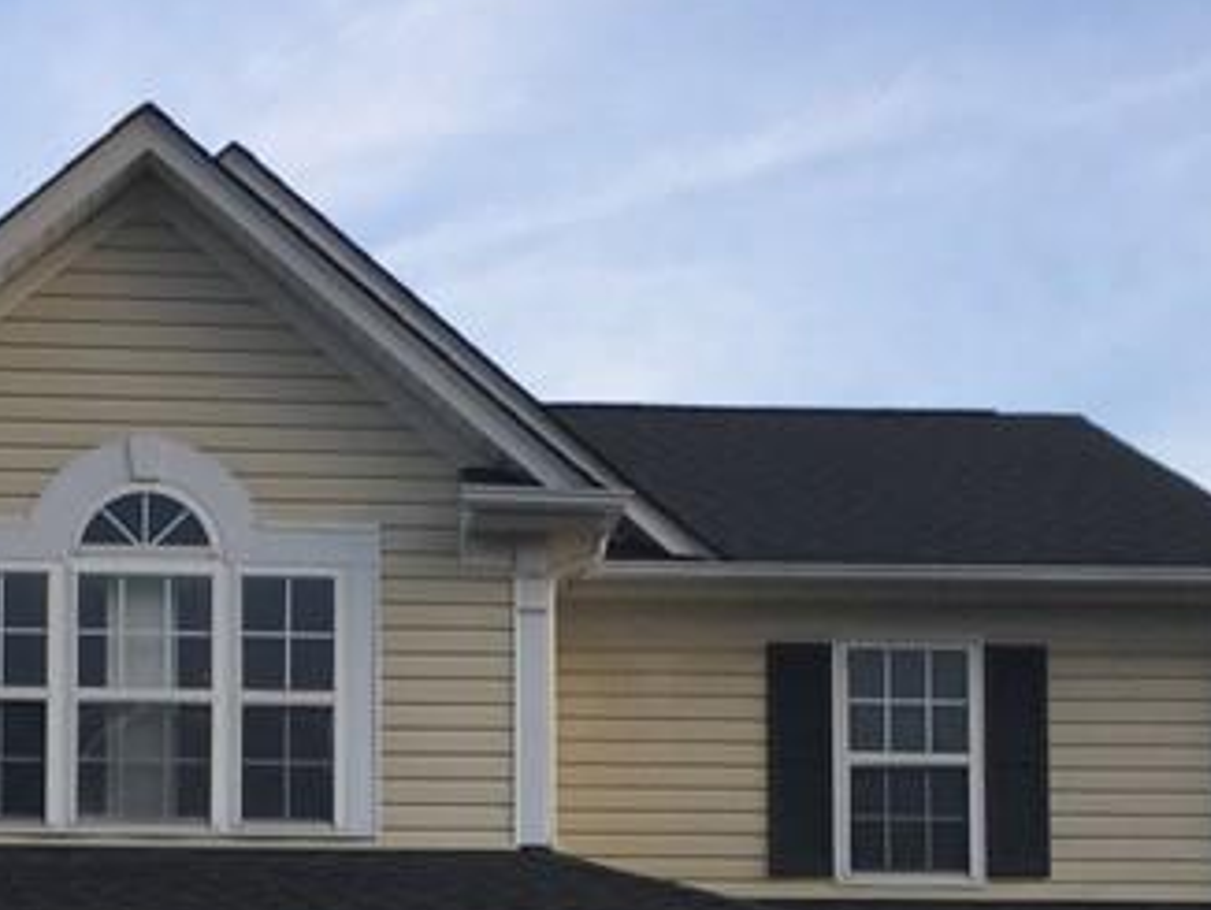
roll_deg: -0.9
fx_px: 3186
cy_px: 1144
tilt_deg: +4.9
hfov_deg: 21.4
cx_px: 338
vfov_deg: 15.6
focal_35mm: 91
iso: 32
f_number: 2.2
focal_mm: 4.15
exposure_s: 1/132
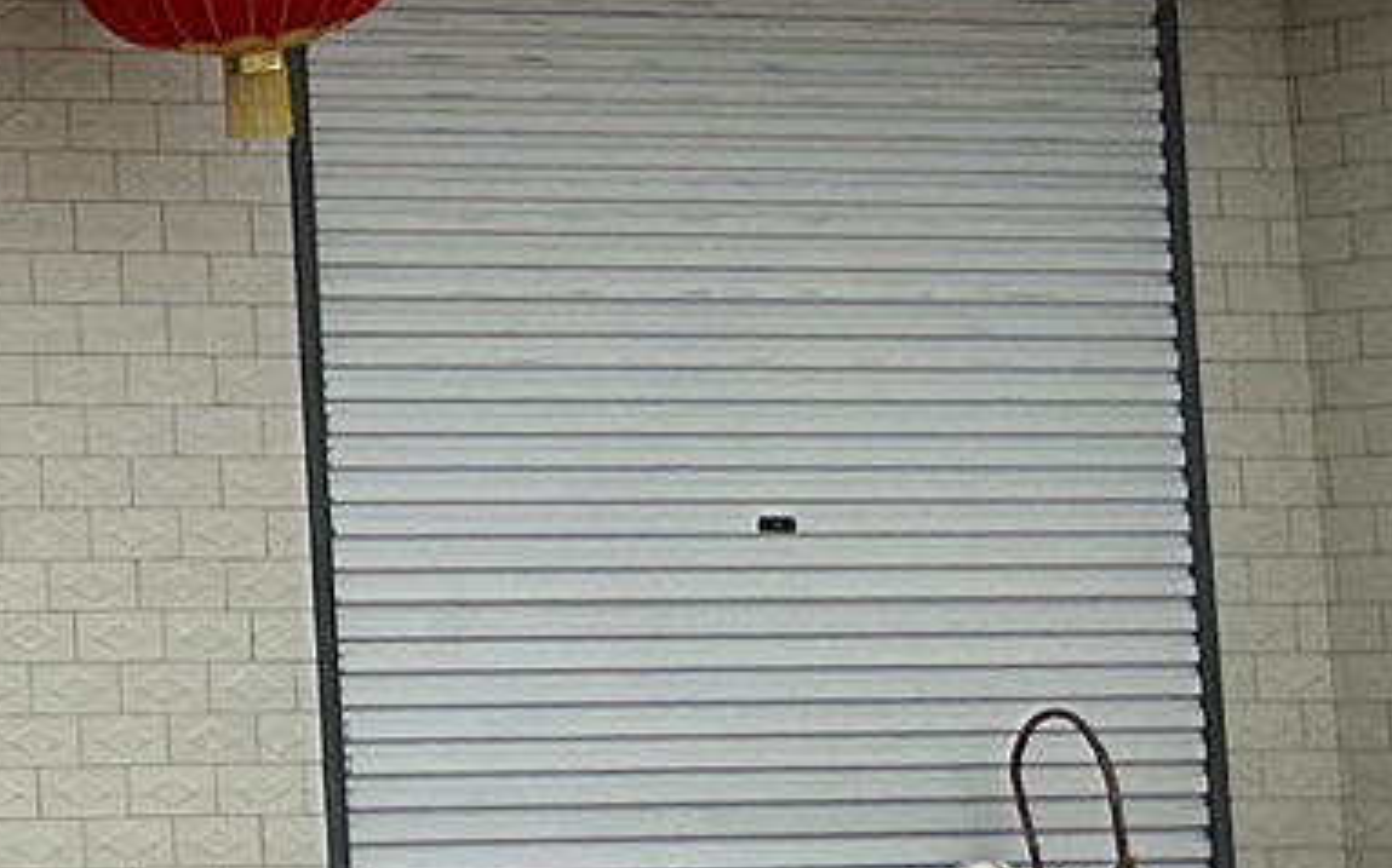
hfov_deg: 11.5
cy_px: 127
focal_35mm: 144
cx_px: -2123
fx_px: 5460
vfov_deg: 9.1
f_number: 1.5
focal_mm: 5.7
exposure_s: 1/60
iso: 160
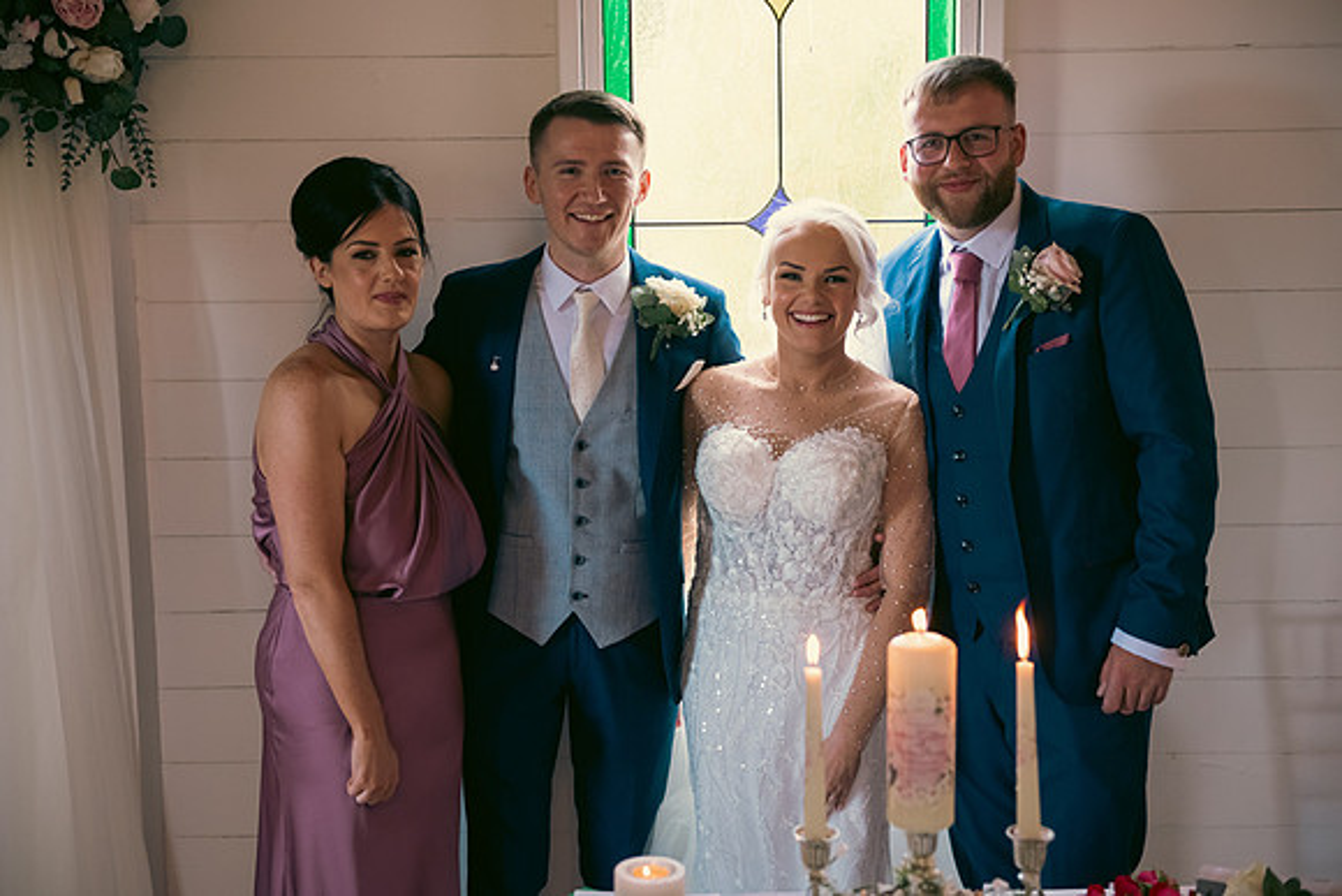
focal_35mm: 48
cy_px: 448
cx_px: 671
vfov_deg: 28.1
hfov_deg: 41.1
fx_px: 1790
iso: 640
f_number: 3.5
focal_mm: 48
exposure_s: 1/160
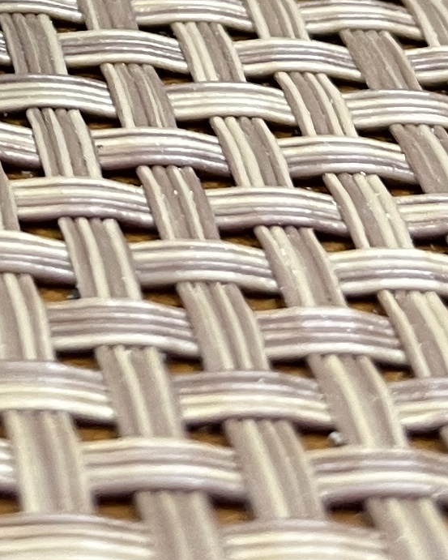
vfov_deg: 15.2
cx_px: -469
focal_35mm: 111
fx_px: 1839
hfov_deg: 12.2
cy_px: -417
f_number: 1.6
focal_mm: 5.1
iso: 160
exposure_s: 1/50
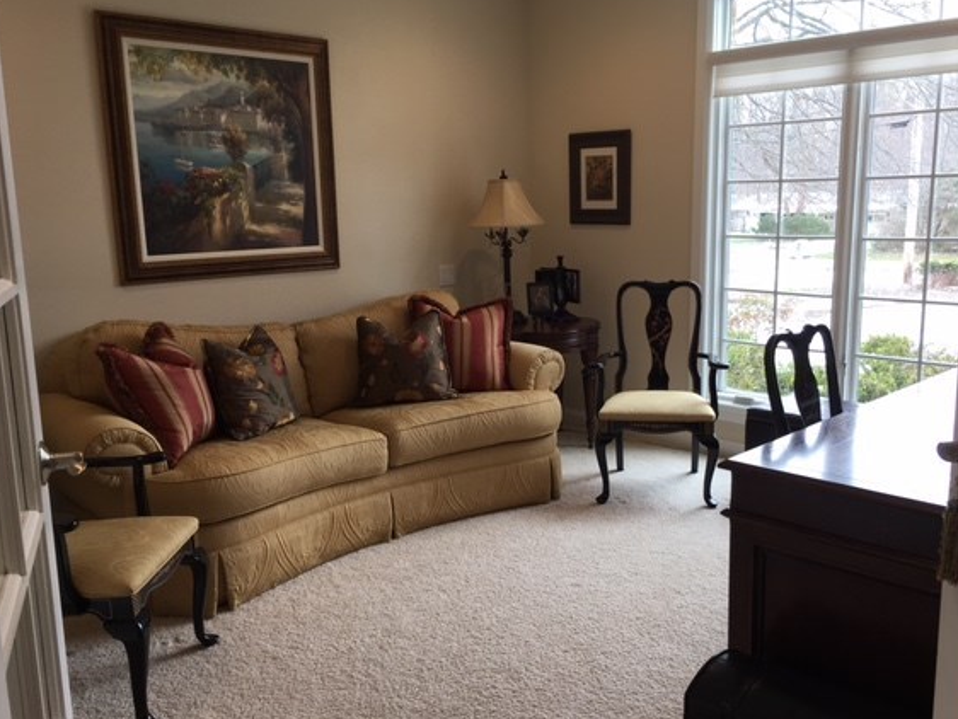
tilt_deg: -11.4
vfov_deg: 43.0
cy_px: 370
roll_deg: +1.2
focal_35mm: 33
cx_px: 522
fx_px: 914
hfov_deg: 55.3
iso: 25
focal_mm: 4.15
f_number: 2.2
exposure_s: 1/60
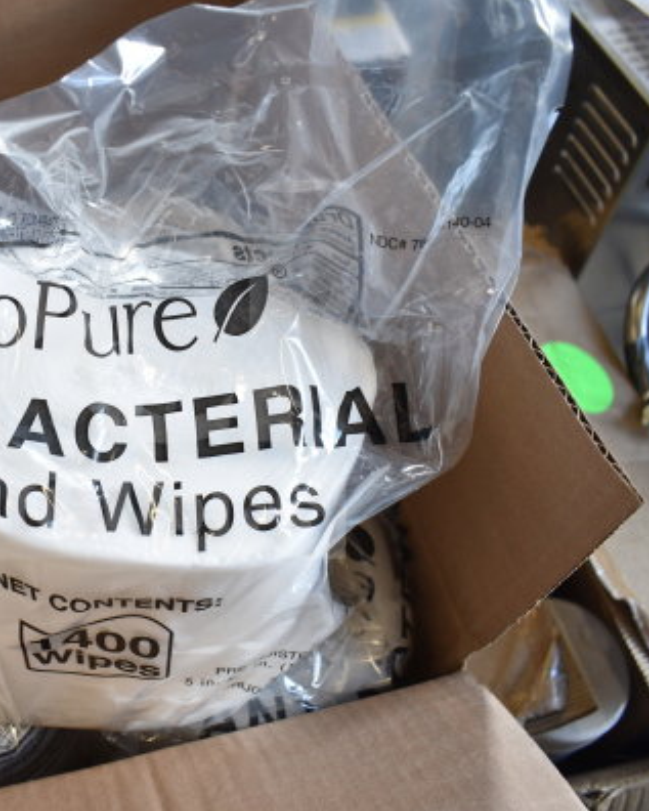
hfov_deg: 36.7
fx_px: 936
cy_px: 396
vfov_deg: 46.8
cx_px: 115
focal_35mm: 39
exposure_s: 1/50
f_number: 3.5
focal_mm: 18
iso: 200
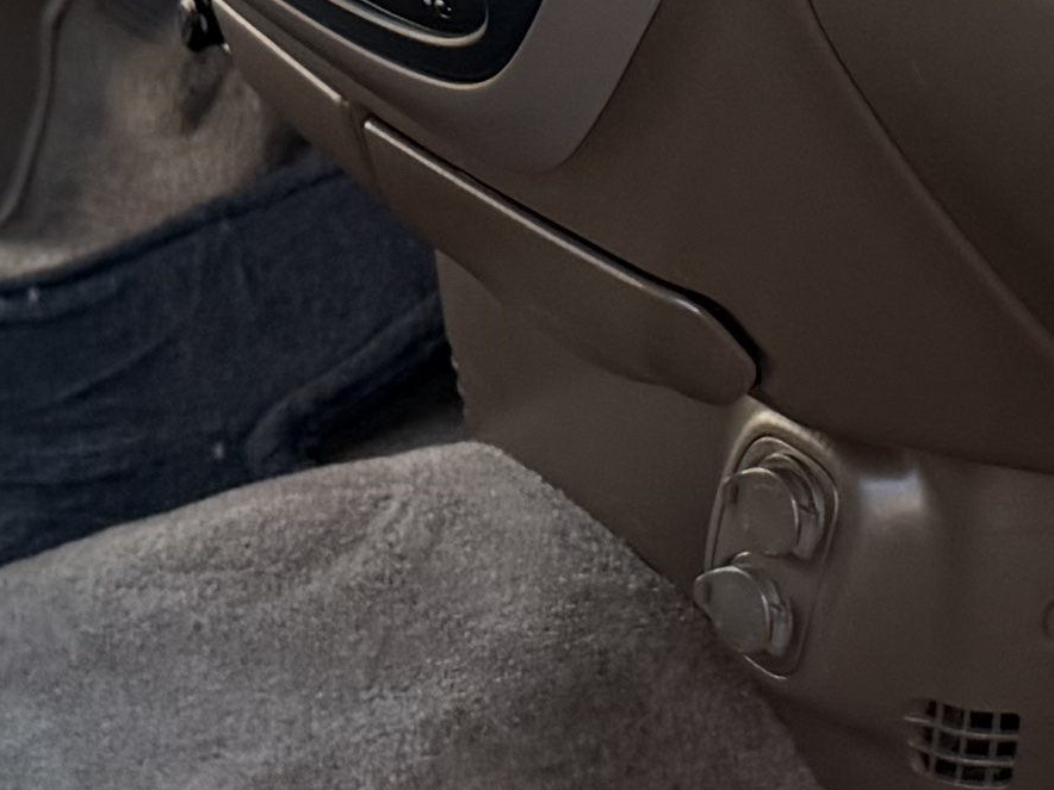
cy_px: 611
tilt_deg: -26.0
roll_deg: -4.7
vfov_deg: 9.6
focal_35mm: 155
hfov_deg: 12.7
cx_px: 609
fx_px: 4719
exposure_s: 1/121
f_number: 1.78
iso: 80
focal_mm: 6.76
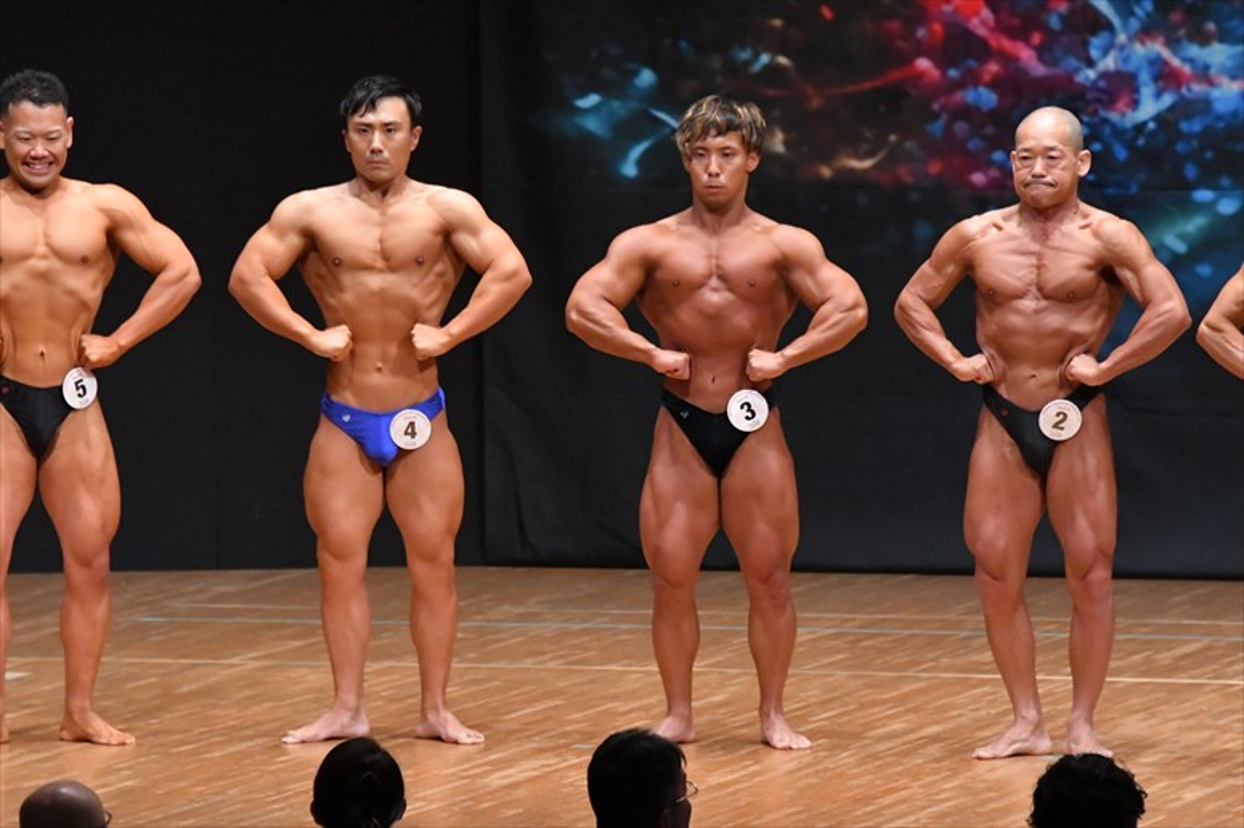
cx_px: 622
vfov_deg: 4.8
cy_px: 414
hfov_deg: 7.2
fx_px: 9844
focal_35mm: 285
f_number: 5.6
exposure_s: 1/400
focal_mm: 190
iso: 8000
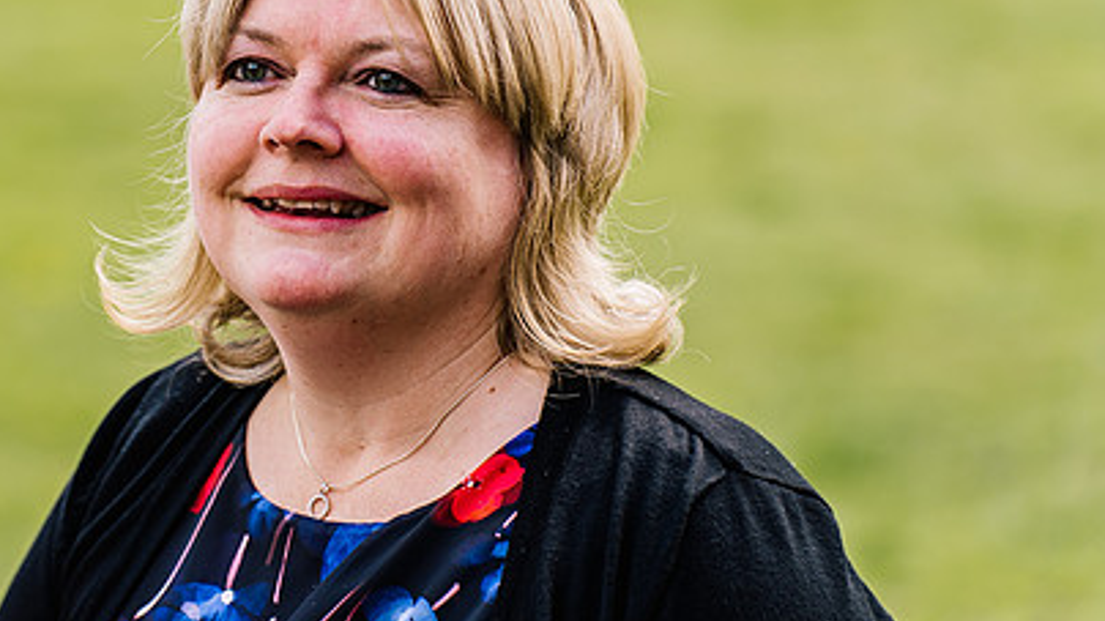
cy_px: 239
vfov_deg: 4.5
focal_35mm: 271
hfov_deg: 8.0
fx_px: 7938
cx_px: 323
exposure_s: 1/200
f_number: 4
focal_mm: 180
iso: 160
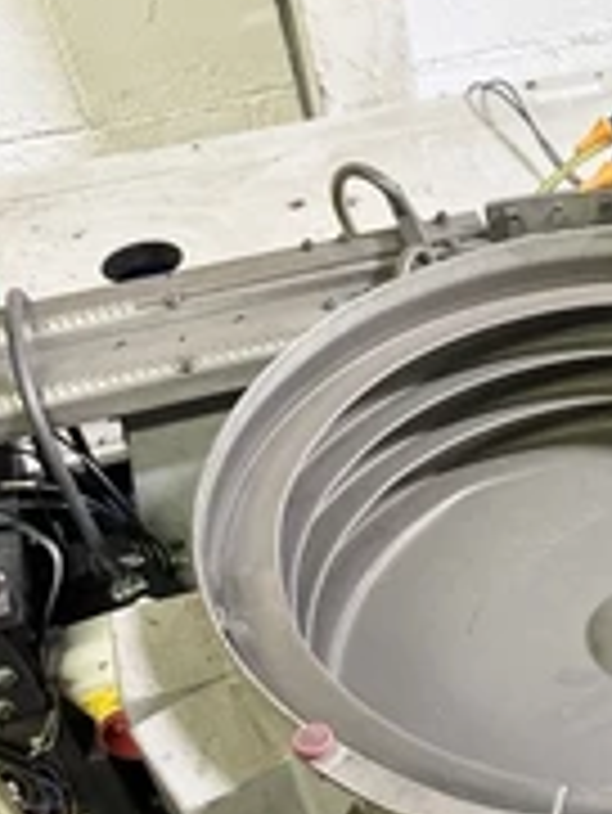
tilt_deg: -48.2
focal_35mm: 53
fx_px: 1248
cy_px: 648
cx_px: 662
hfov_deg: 25.7
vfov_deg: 35.0
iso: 400
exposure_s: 1/60
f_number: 1.78
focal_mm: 6.86
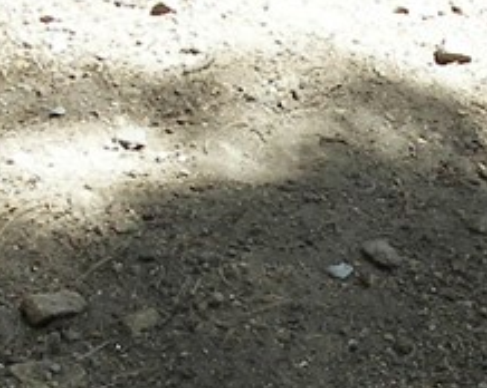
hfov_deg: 11.7
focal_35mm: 165
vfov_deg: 9.3
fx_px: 2376
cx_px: 255
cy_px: 294
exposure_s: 1/200
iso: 50
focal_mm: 6
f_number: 2.8
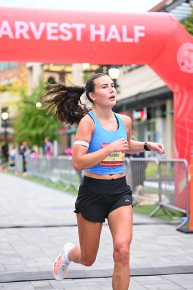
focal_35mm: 77
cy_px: 145
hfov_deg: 17.7
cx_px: 96
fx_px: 619
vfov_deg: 26.3
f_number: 2.8
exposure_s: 1/800
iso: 1600
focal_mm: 77
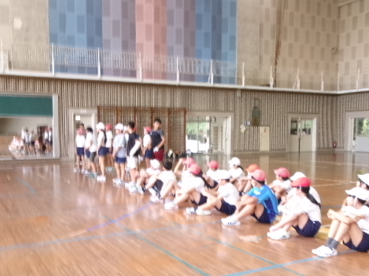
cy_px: 167
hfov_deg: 50.1
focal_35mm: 37
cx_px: 173
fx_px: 394
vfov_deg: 38.5
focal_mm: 5.1
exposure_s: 1/34
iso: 231
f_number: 3.9
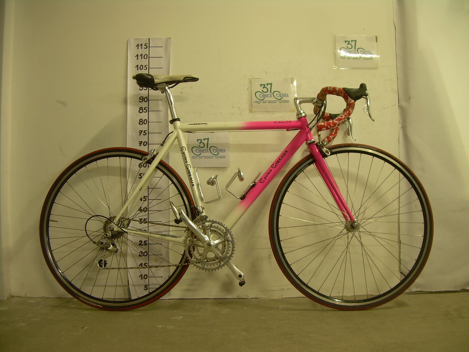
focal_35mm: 38
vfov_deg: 37.7
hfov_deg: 49.0
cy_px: 176
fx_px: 515
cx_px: 234
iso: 50
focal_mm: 6.3
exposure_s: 1/3.7
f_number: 2.8
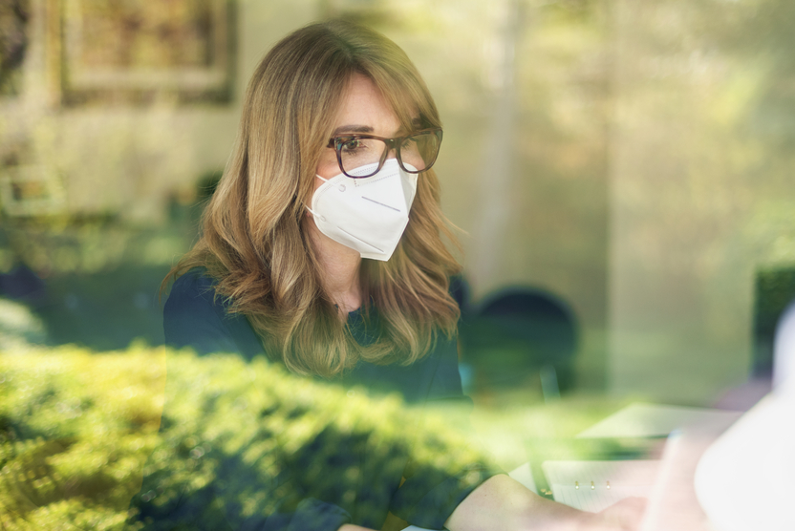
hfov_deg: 33.4
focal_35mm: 60
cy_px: 303
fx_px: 1326
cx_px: 405
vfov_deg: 22.6
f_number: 1.4
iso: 320
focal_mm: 50
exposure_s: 1/640
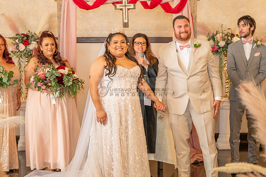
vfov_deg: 19.5
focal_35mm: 70
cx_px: 133
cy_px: 88
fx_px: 517
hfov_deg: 28.8
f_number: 2.8
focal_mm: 70
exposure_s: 1/125
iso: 1600
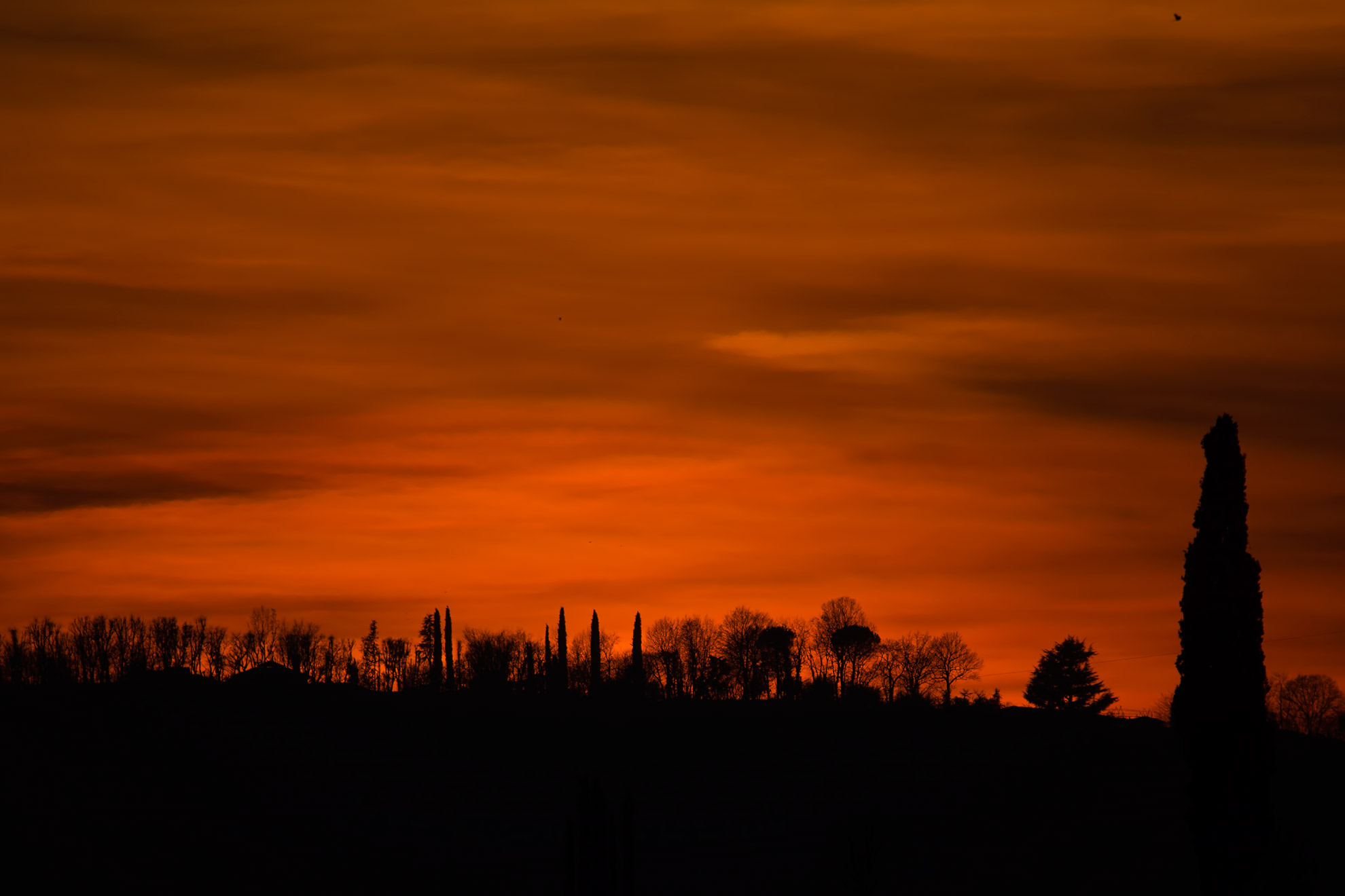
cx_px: 672
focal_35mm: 900
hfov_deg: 2.3
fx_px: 33622
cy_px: 448
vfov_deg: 1.5
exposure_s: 1/1600
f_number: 6.3
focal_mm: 600
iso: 100
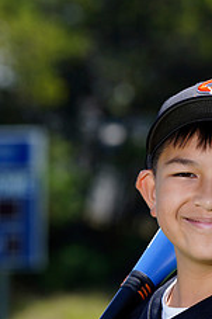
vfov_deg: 4.6
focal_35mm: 448
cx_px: 137
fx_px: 3963
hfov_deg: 3.1
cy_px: 350
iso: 100
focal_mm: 175
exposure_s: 1/250
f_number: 6.3
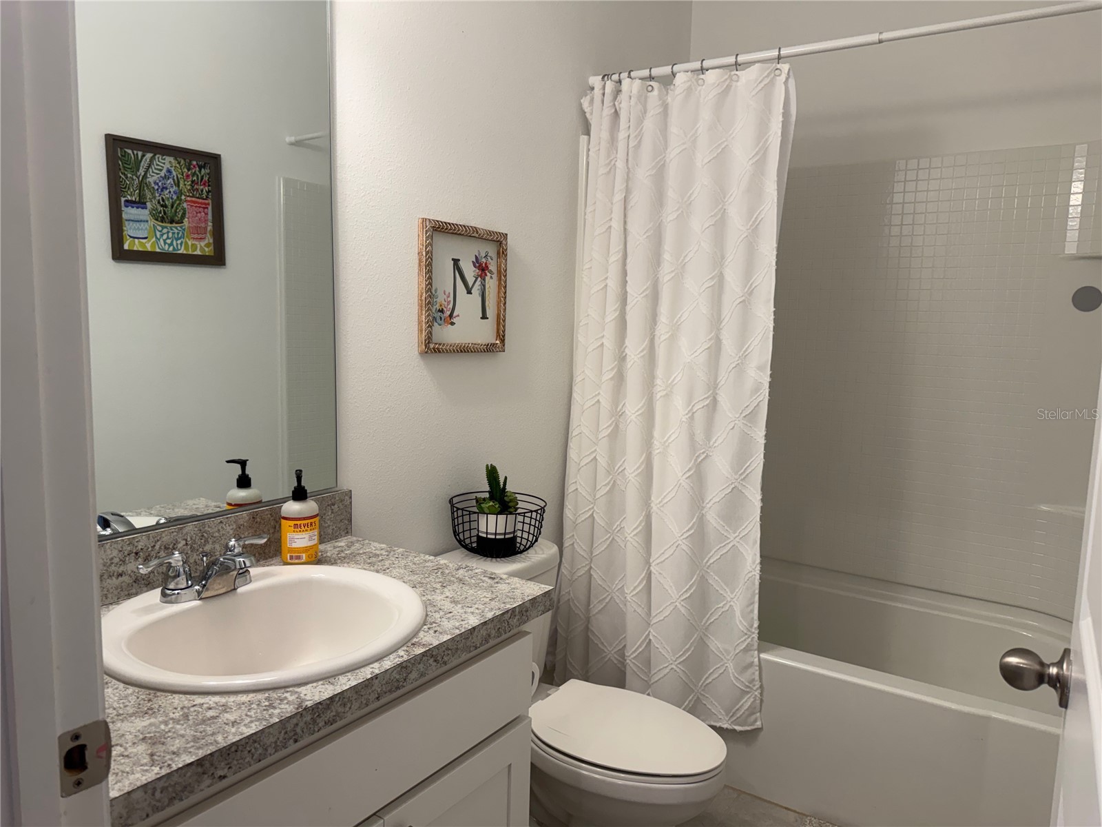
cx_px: 551
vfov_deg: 56.8
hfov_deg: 71.6
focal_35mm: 24
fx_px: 764
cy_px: 414
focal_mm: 6.76
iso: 125
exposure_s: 1/120
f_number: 1.78
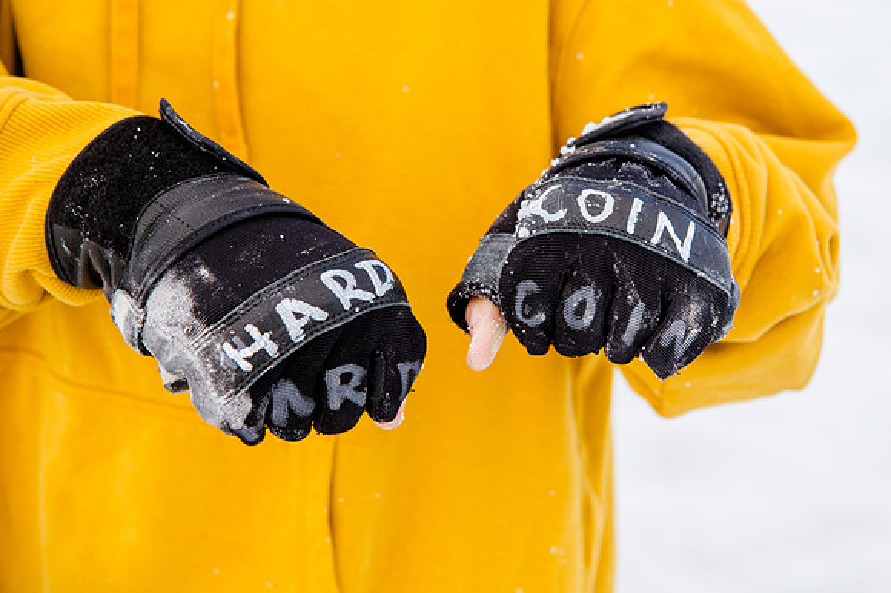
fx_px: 3016
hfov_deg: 16.8
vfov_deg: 11.2
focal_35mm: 122
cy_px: 224
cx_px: 554
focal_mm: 98
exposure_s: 1/500
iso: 400
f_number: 5.6
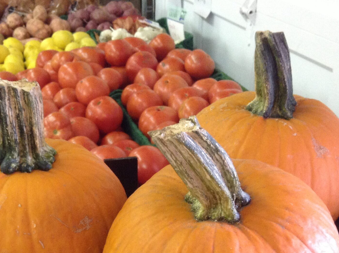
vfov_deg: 23.9
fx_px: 587
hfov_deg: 32.2
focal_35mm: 60
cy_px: 213
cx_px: 148
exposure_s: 1/24
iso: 125
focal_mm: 3.3
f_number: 2.4
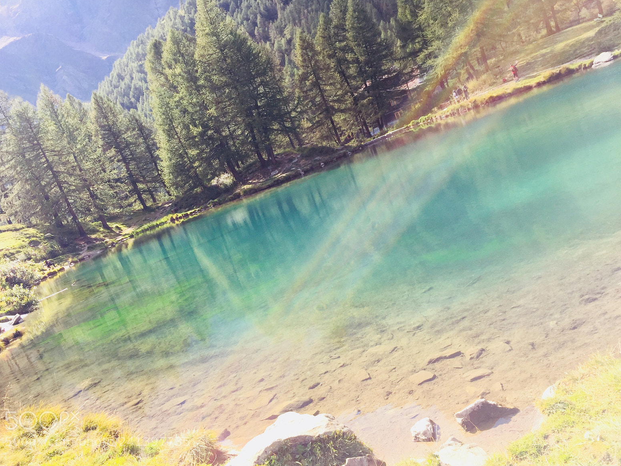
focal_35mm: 30
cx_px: 301
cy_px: 232
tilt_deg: -9.0
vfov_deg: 46.8
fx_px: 538
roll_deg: +21.1
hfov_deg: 60.0
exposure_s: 1/465
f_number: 2.2
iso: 32
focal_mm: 4.15
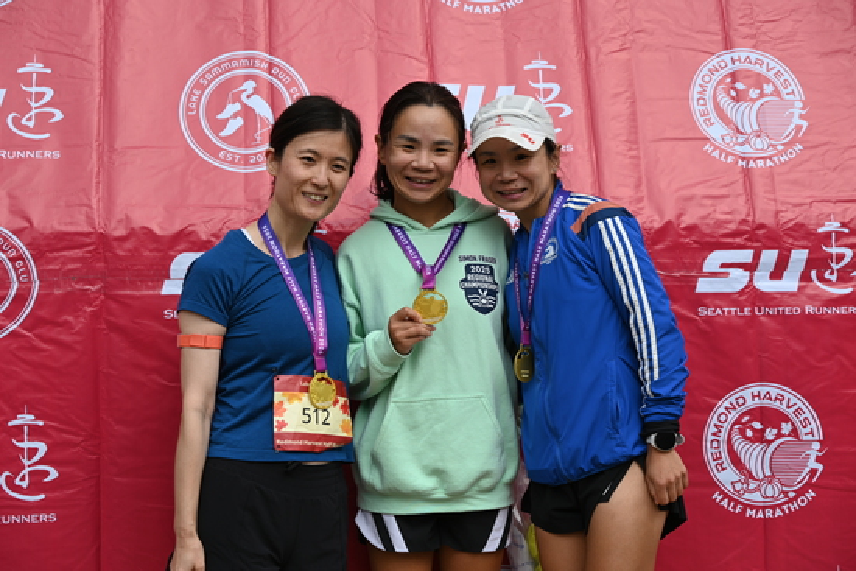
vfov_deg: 19.5
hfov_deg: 28.8
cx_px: 428
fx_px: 1665
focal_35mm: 70
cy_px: 286
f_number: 6
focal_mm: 70
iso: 110
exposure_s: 1/250
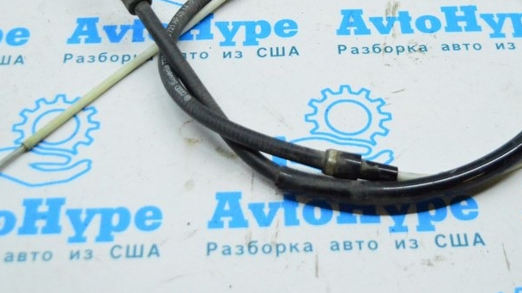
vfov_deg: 16.1
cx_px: 264
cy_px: 33
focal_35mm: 74
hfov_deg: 28.6
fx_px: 1024
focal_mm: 28
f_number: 4.2
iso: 6400
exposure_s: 1/800
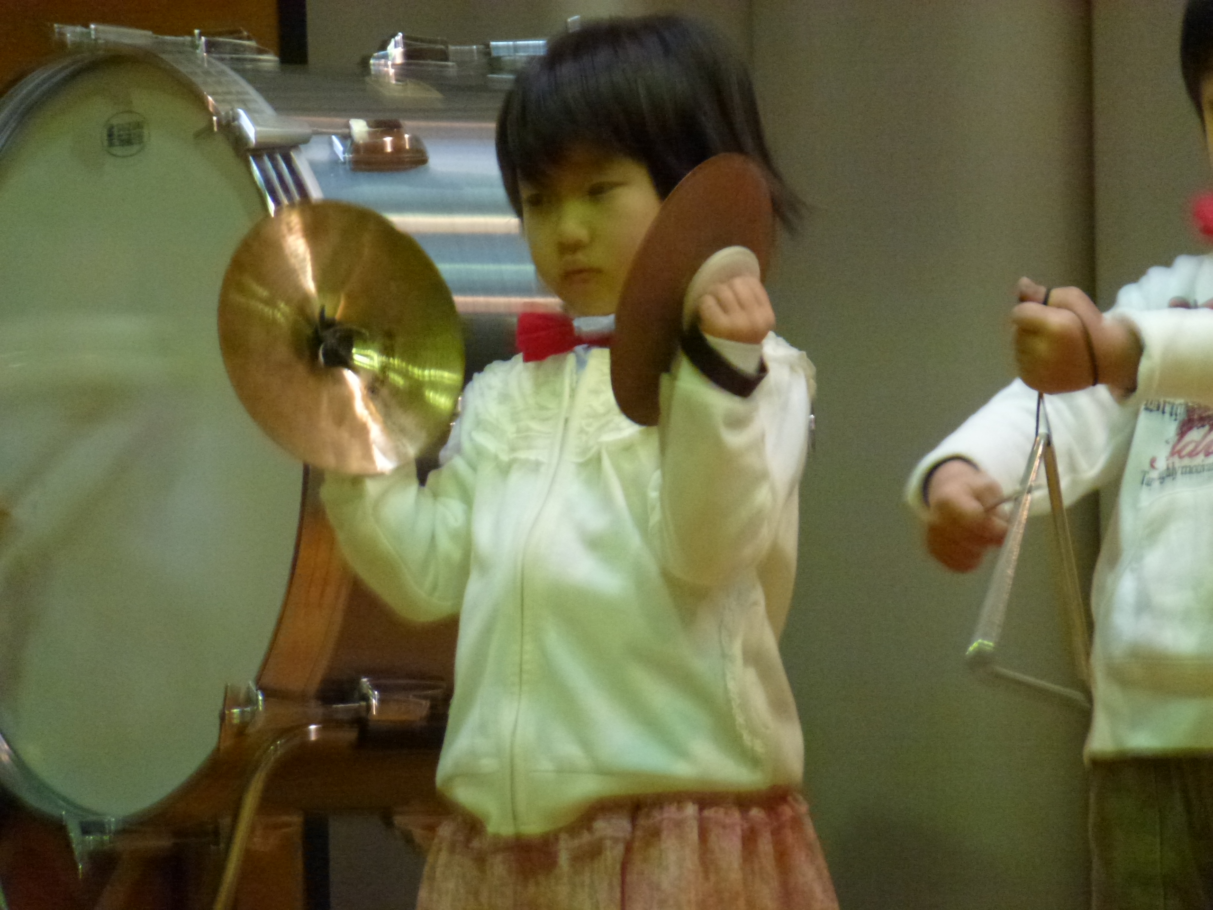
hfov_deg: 5.2
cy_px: 455
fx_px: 13456
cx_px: 606
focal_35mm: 384
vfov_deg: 3.9
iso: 800
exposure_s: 1/20
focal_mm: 68.8
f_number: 5.9
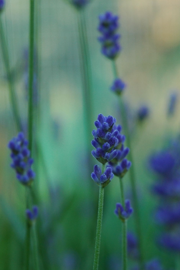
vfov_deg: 9.9
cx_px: 127
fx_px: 1555
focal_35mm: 207
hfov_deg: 6.6
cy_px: 149
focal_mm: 65
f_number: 4.5
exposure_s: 1/100
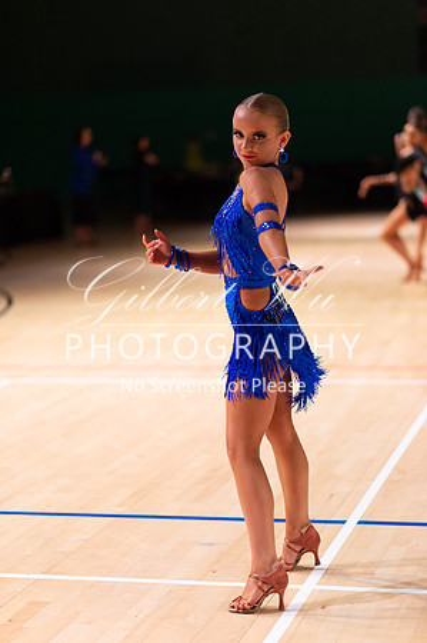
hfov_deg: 16.0
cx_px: 214
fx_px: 1516
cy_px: 322
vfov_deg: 23.9
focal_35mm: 85
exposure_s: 1/1000
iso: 2500
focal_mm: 85
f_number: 1.8
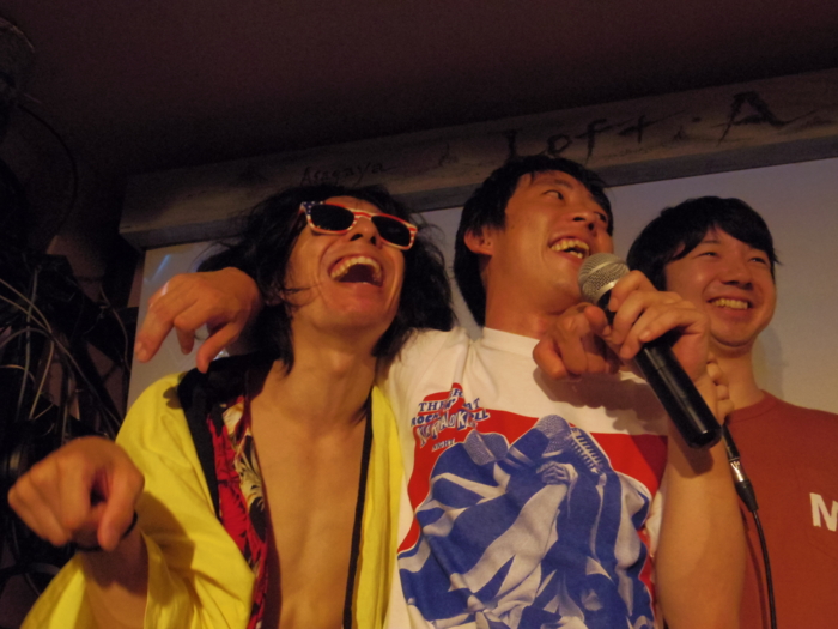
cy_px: 314
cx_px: 419
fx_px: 823
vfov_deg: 41.8
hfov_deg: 54.0
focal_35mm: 34
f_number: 4.5
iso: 2000
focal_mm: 6.2
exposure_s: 1/100
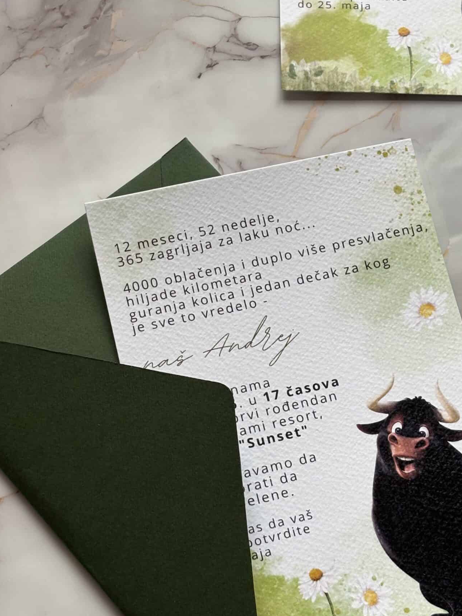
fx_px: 1388
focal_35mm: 78
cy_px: 337
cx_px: 258
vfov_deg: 25.0
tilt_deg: -69.2
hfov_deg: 18.9
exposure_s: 1/60
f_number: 1.6
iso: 50
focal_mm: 5.96
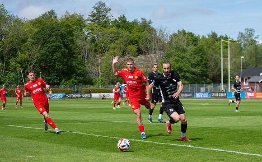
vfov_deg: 12.0
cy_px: 110
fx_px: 772
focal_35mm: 108
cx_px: 166
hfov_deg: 19.2
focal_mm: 82
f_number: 3.2
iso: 140
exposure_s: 1/2500
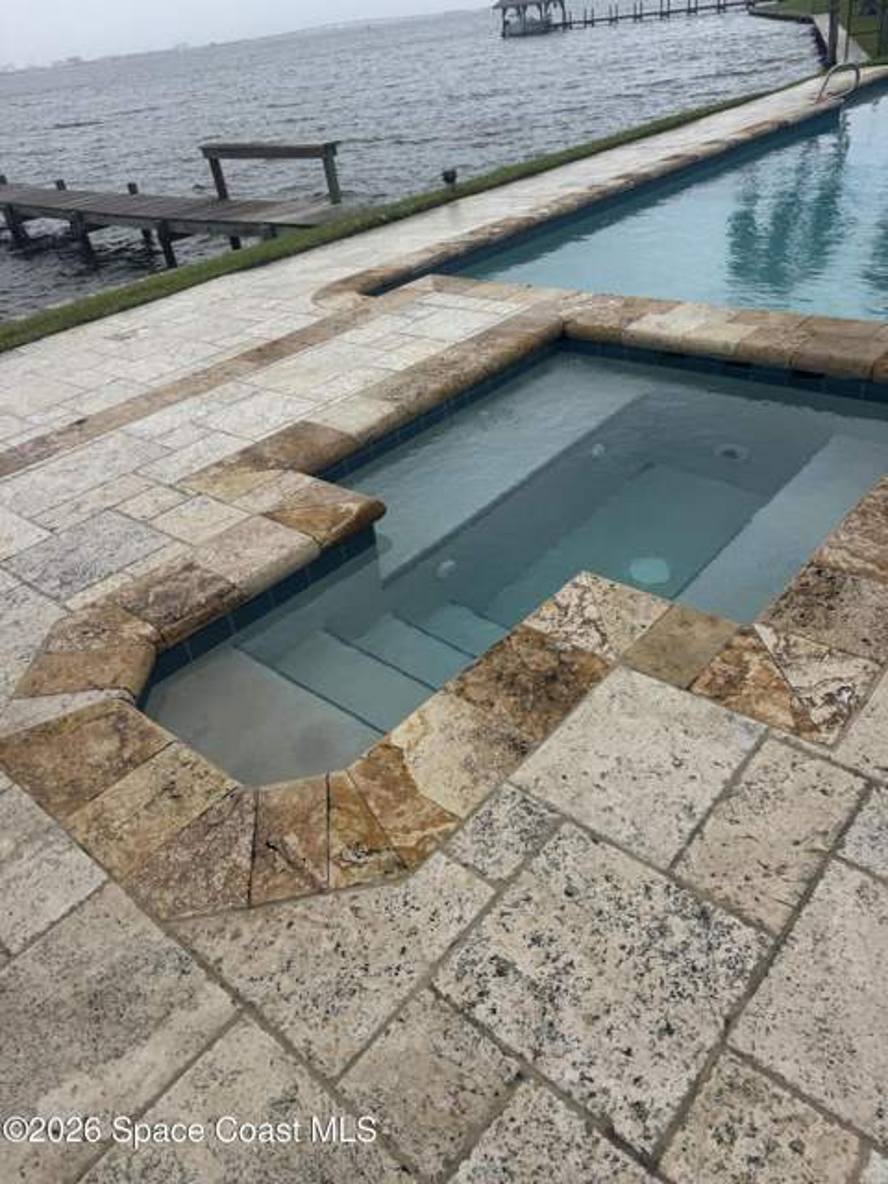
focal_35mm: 24
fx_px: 821
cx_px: 444
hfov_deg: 56.8
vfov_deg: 71.6
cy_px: 592
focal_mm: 6.76
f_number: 1.78
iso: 80
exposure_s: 1/4049
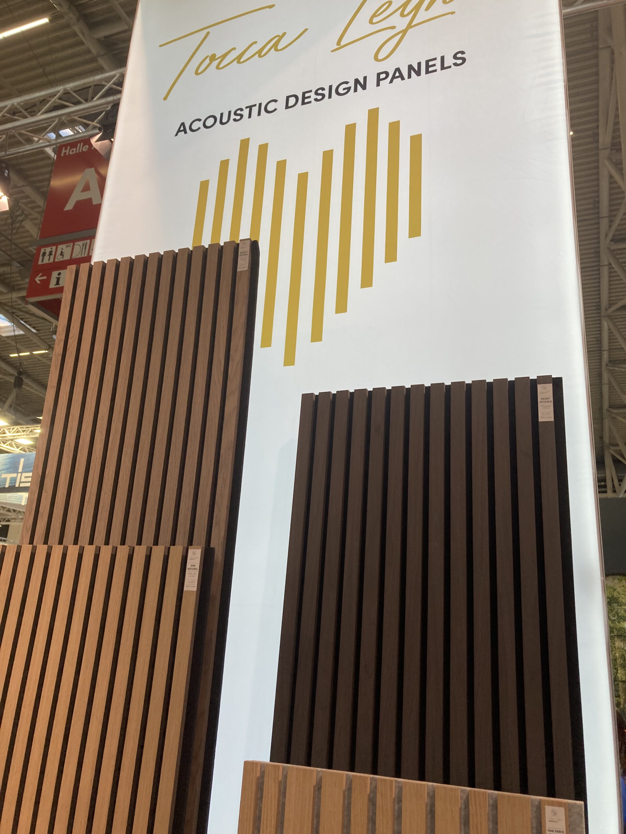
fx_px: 675
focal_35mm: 28
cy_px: 417
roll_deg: -5.3
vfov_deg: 63.4
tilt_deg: +19.8
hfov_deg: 49.7
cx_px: 313
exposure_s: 1/120
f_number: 1.8
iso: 40
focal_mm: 3.99
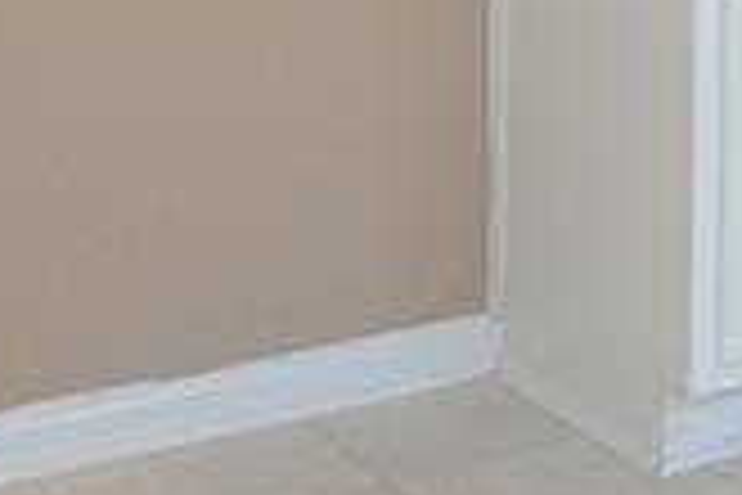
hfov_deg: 17.6
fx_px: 2040
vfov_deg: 12.7
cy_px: -367
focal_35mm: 99
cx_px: 1228
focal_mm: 16
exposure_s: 1/10
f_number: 8
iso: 320
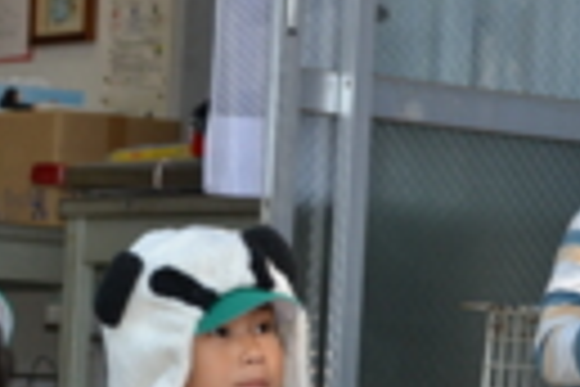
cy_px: 394
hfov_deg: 8.0
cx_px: 85
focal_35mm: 256
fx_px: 4117
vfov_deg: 5.4
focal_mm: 55
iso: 320
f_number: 5.6
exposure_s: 1/125
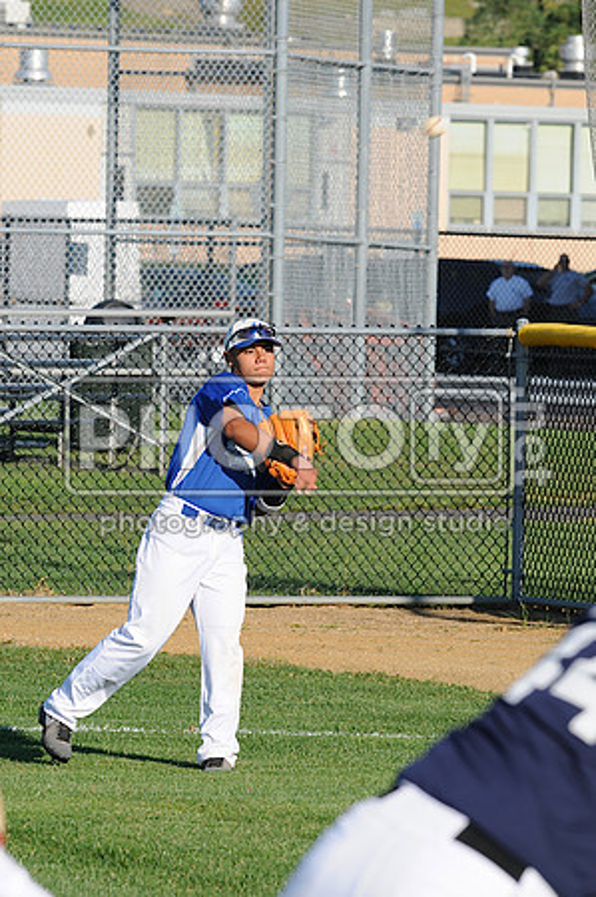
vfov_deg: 4.6
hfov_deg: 3.0
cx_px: 298
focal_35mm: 450
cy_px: 448
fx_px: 11200
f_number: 11
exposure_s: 1/250
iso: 200
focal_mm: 300
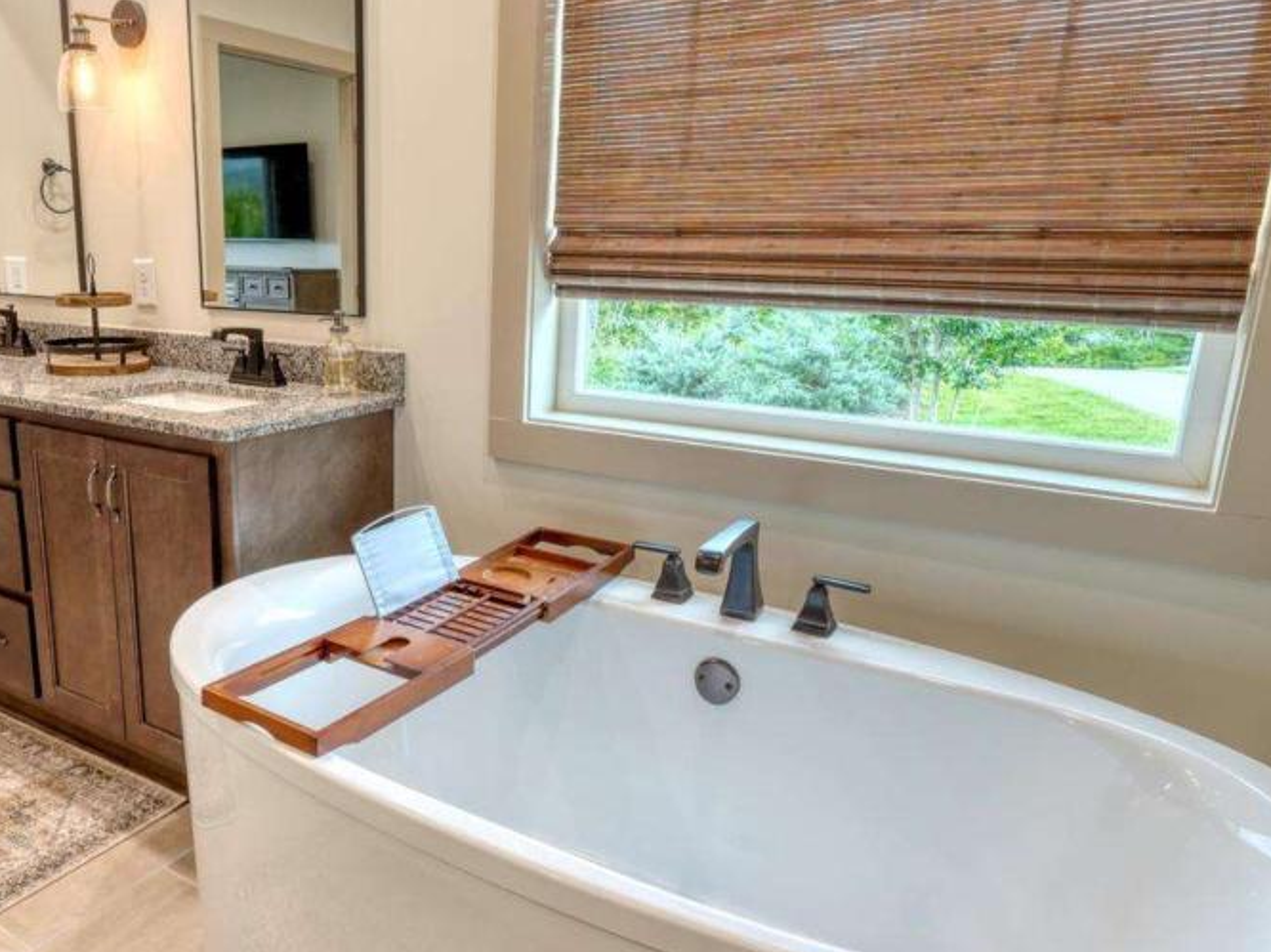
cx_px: 437
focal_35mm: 26
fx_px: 954
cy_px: 481
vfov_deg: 53.0
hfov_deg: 65.8
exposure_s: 1/2.5
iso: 100
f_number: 7.1
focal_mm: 10
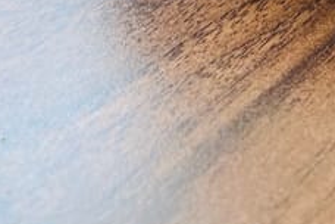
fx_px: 754
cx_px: 314
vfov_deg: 13.6
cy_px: -265
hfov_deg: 24.2
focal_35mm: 81
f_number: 1.5
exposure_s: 1/100
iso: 80
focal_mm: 5.7
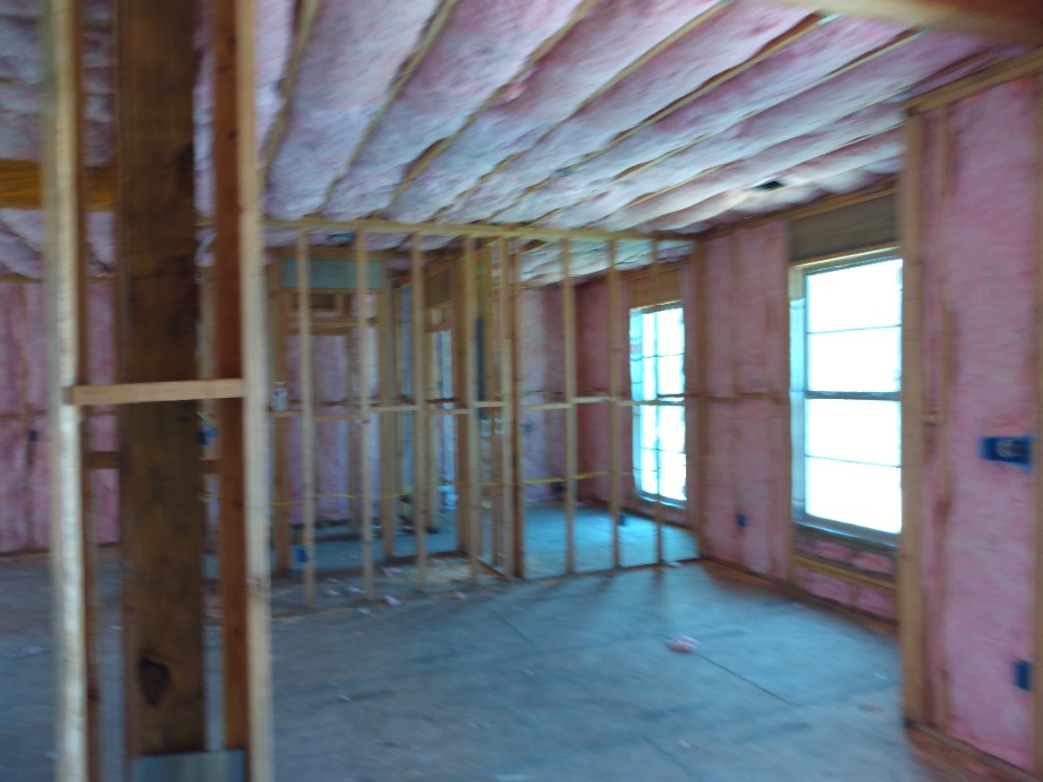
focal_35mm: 20
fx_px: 603
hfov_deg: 81.7
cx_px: 522
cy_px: 391
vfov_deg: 66.0
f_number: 2
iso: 172
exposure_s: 1/30
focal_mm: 3.54
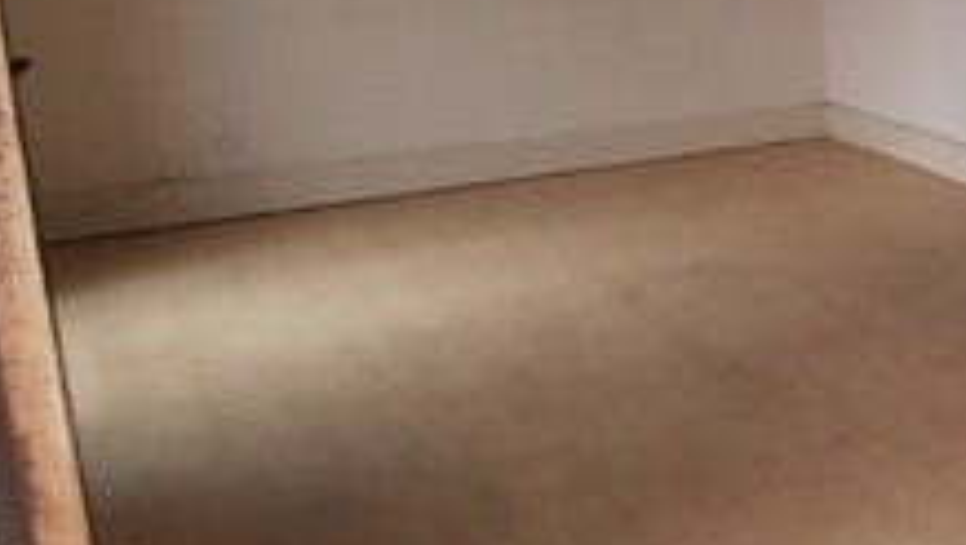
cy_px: 53
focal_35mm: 52
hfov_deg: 25.9
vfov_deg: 22.5
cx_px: 1533
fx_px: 1333
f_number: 2.2
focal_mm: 1.42
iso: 40
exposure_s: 1/100
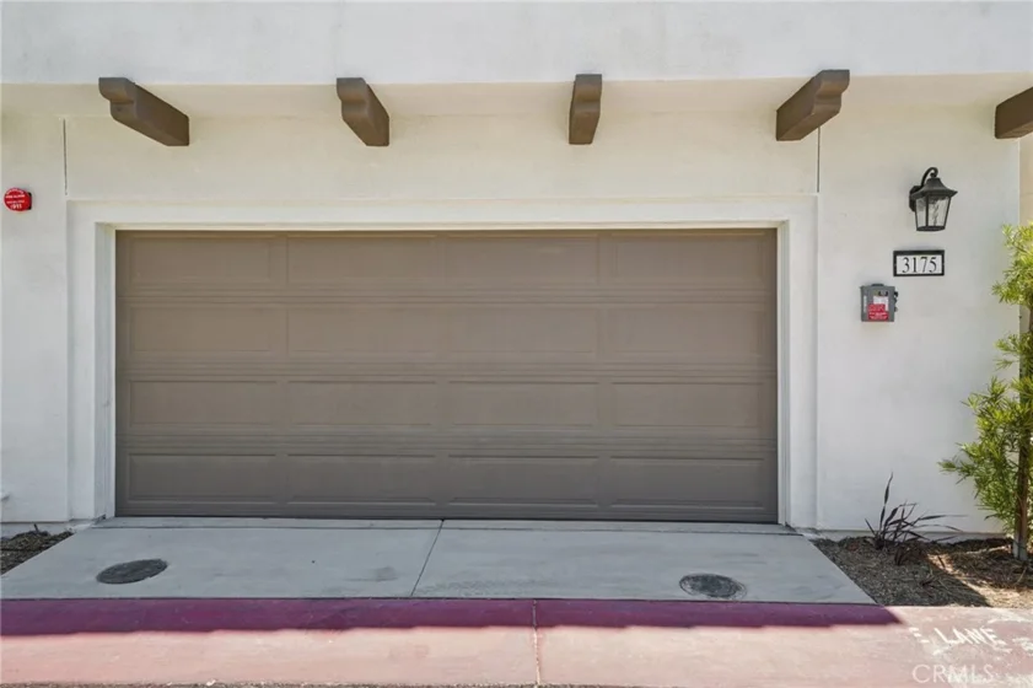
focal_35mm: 23
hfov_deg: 76.1
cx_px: 516
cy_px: 344
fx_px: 660
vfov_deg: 55.1
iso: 100
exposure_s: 1/50
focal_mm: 23
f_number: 9
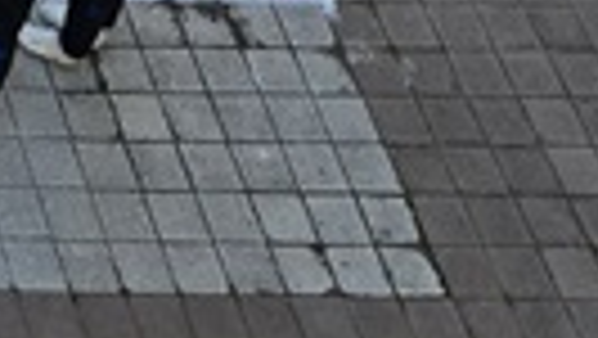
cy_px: -865
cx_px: -1025
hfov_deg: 11.0
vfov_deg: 6.8
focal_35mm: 151
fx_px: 2396
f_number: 1.7
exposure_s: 1/270
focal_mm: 6.3
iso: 12
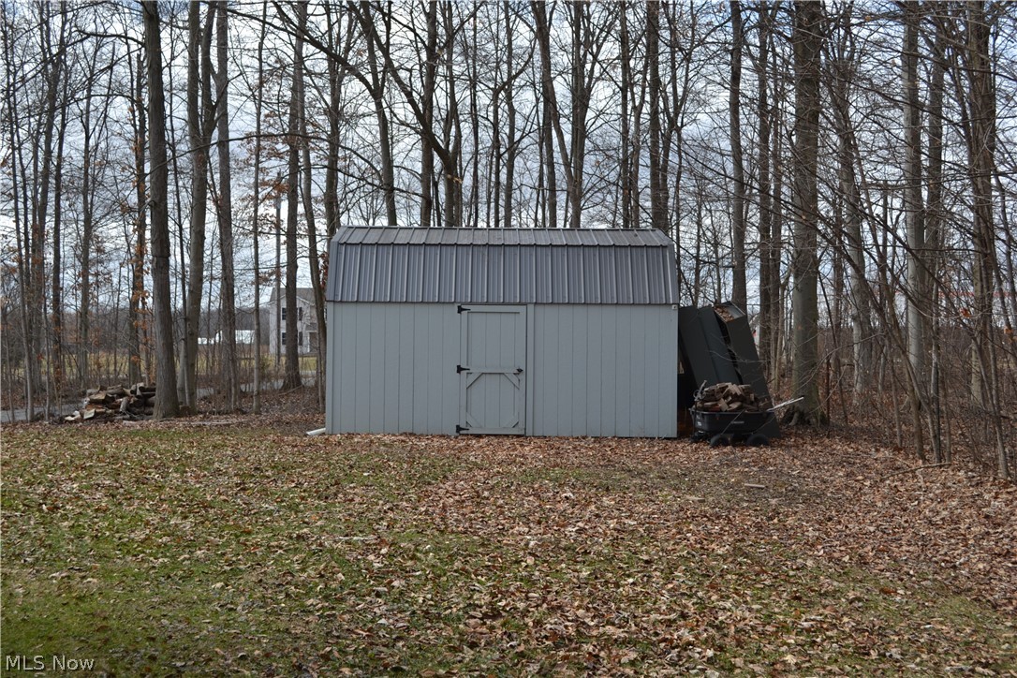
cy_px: 339
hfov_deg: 43.6
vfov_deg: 29.9
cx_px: 508
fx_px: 1271
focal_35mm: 45
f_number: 6.3
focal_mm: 30
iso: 100
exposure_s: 1/160
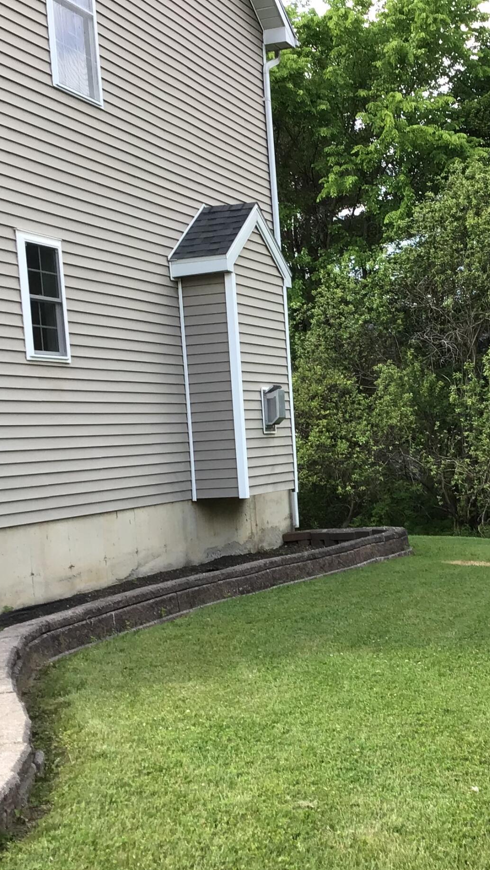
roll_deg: +2.4
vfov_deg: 37.7
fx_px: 1271
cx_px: 392
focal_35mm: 55
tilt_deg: -4.2
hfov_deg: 21.6
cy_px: 516
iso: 25
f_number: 2.4
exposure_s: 1/168
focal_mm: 3.3
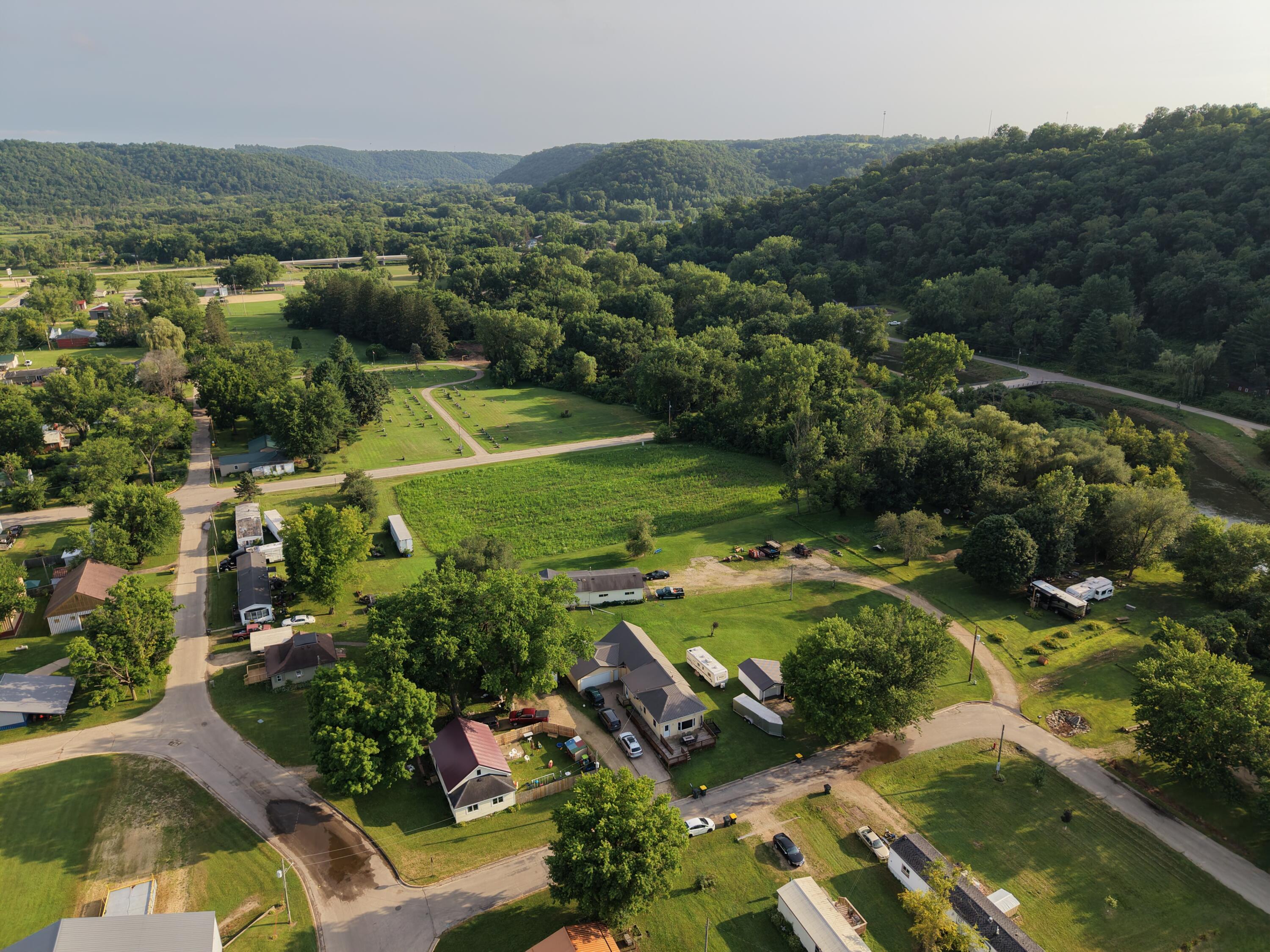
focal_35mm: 24
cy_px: 476
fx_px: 881
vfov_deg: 56.8
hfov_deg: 71.6
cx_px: 635
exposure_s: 1/125
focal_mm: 8.67
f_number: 1.8
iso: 400
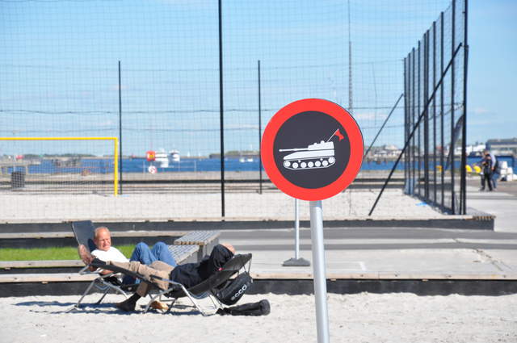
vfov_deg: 8.7
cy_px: 172
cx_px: 258
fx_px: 2259
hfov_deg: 13.1
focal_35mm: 158
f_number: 9
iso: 200
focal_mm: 105
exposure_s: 1/320
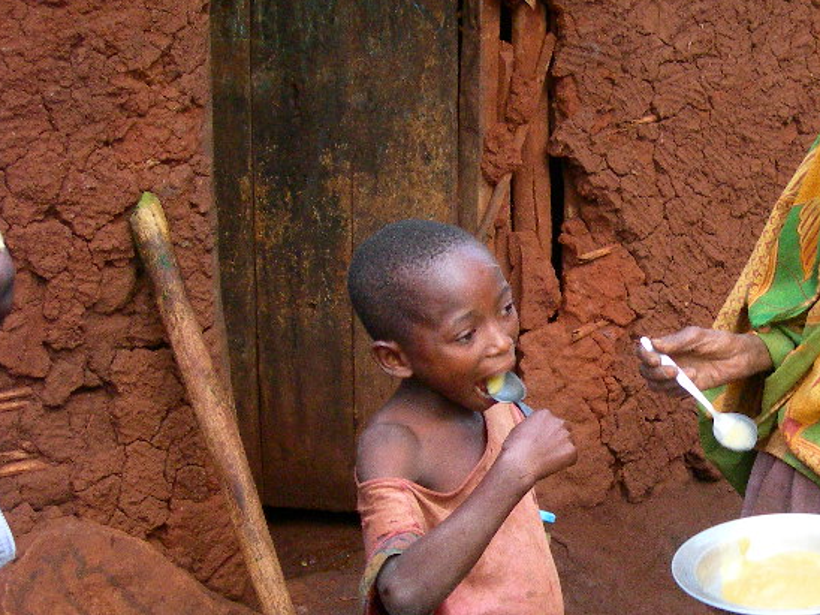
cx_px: 712
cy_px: 411
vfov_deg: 20.6
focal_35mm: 71
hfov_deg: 26.6
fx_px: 1682
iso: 400
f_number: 2.8
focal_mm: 7.8
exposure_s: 1/65.7
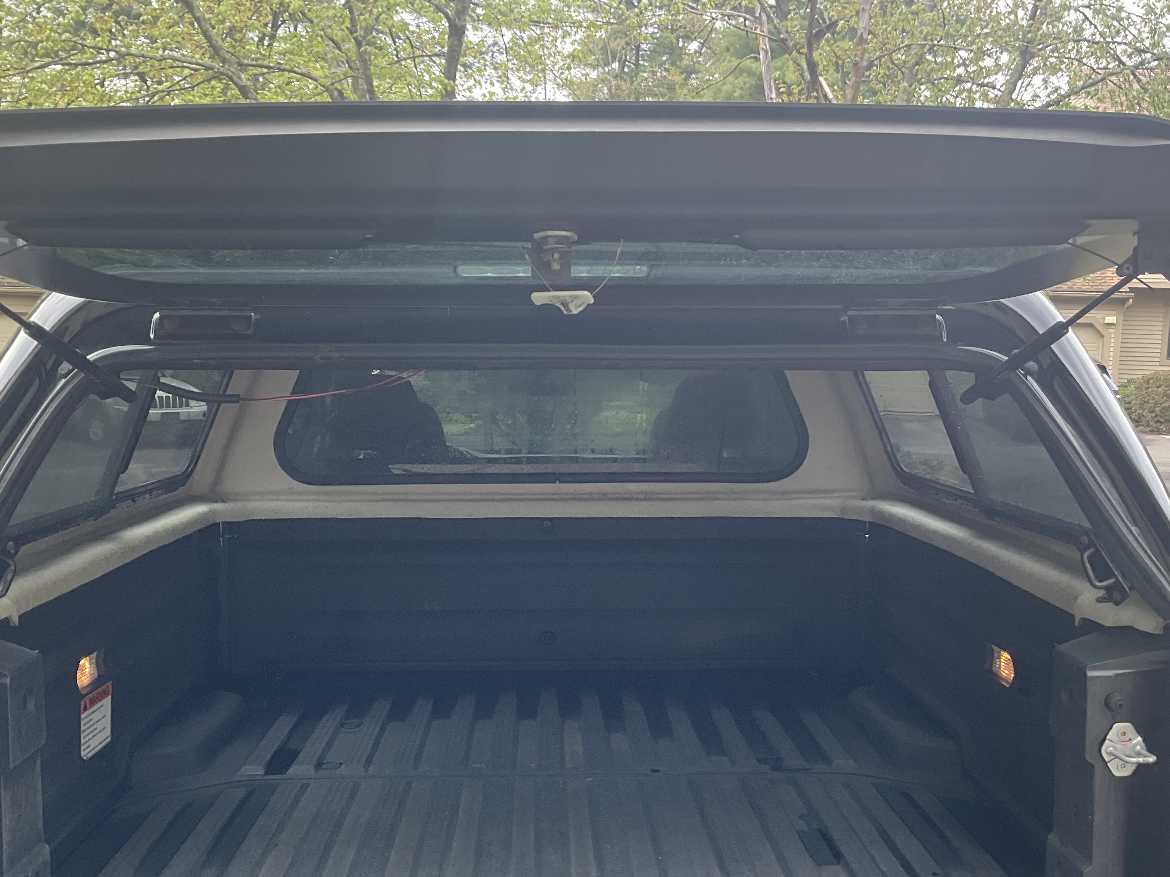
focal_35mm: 40
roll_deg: -0.4
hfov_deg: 46.8
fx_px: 1352
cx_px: 591
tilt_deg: -6.5
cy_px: 512
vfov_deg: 35.9
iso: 25
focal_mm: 3
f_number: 1.8
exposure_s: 1/120
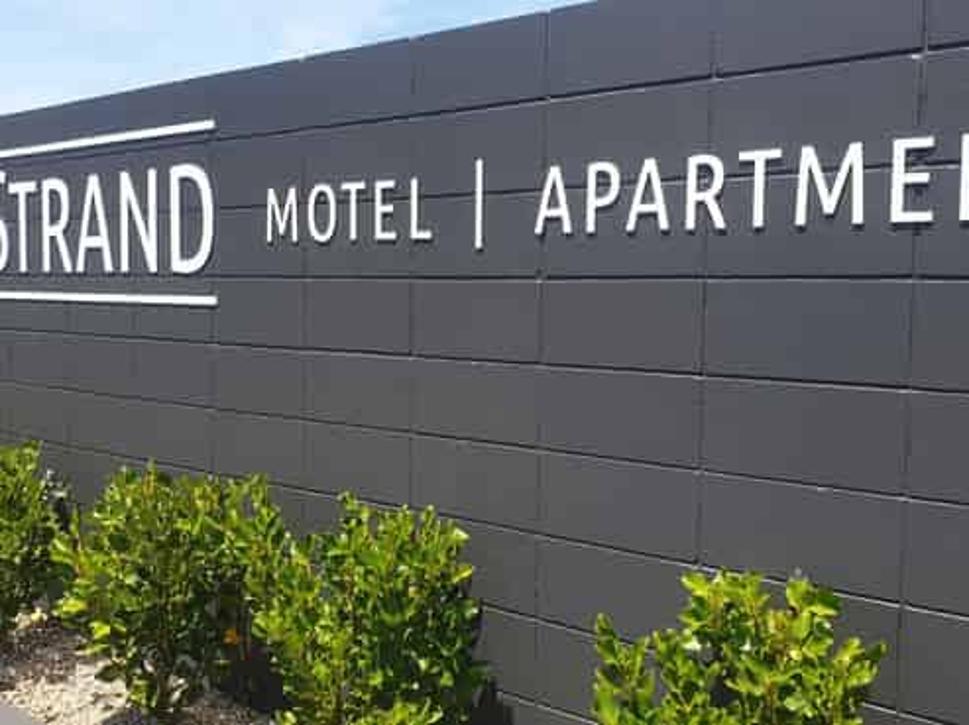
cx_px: 484
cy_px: 362
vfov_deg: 53.0
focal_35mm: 26
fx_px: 727
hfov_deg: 67.3
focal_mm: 4.3
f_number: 2.4
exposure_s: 1/832
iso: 50
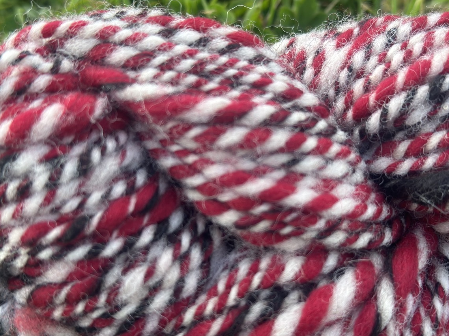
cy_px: 177
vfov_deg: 27.0
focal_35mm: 54
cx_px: 246
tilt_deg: -50.7
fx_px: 700
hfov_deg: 35.5
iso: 80
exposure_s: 1/594
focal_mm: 6.86
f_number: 1.78
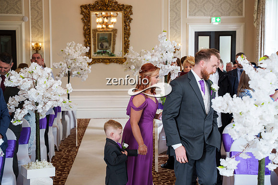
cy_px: 92
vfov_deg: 21.2
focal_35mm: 64
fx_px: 496
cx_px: 143
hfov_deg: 31.3
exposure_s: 1/160
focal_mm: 61
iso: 800
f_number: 4
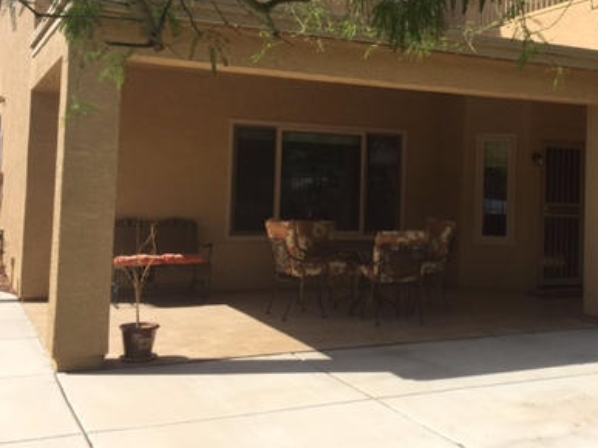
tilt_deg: +3.7
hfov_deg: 38.1
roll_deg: -1.3
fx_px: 829
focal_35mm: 48
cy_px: 153
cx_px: 482
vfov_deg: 30.1
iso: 32
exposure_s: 1/1721
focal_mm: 4.15
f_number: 2.2
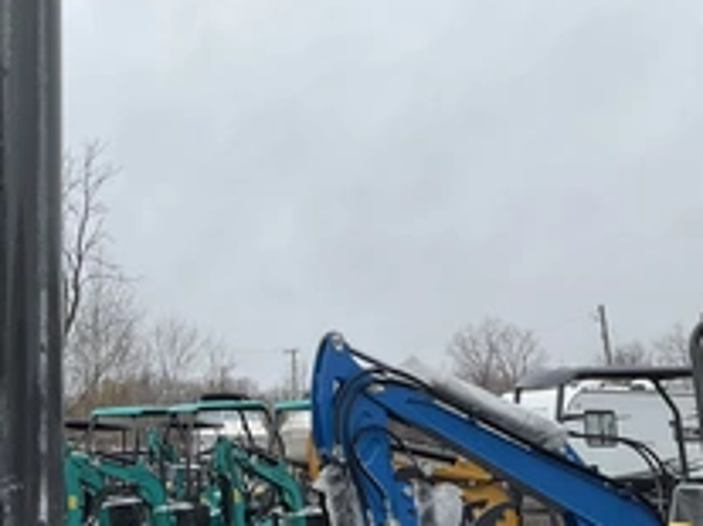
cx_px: 75
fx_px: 1137
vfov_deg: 26.0
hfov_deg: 32.7
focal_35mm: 56
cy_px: 217
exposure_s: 1/1730
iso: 25
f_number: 1.8
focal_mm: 3
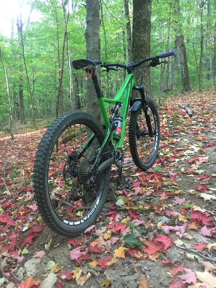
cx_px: 108
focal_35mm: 29
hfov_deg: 48.2
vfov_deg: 61.7
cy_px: 144
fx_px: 241
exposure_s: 1/24
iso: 200
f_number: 2.2
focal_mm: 4.15
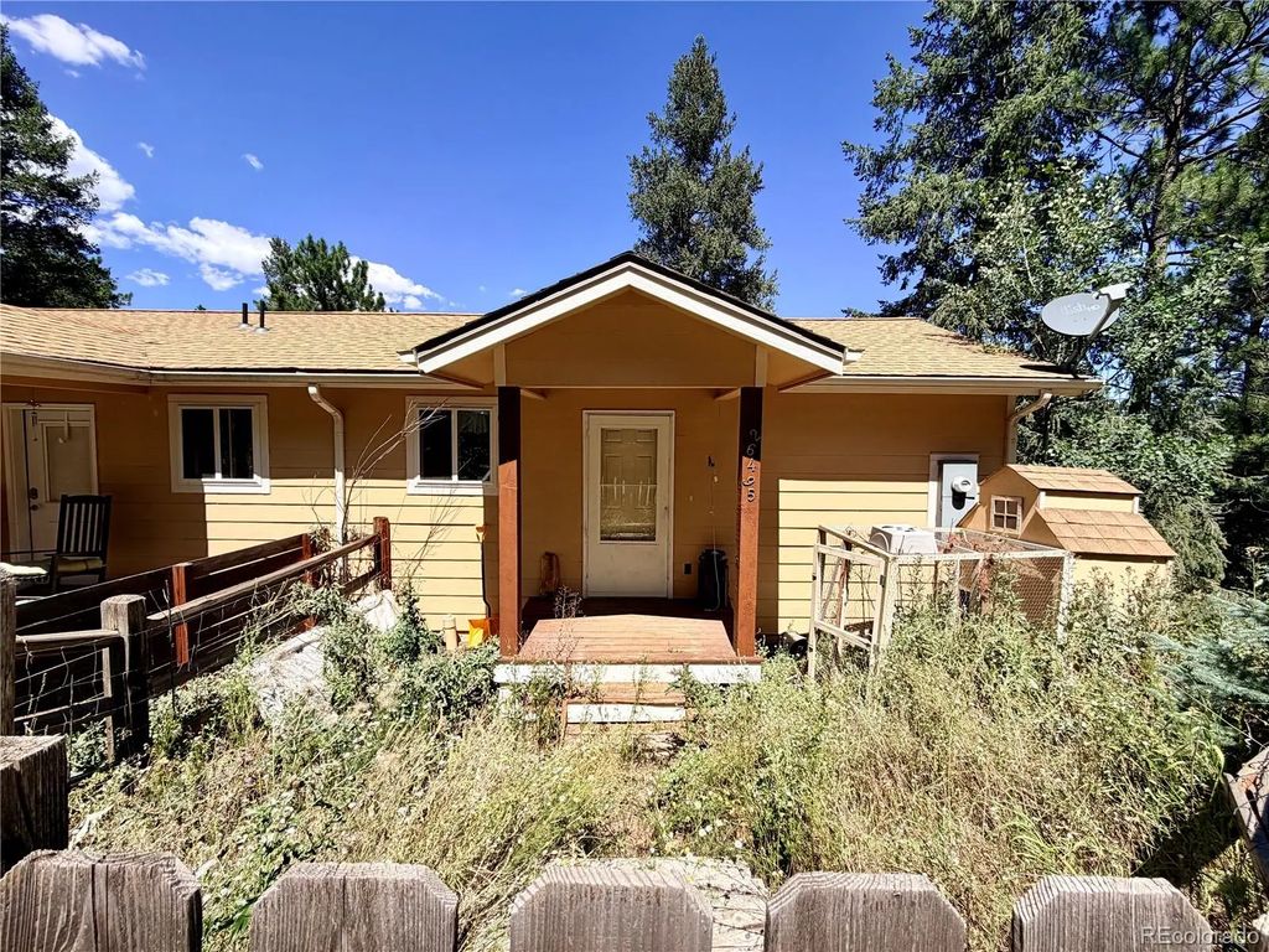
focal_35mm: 14
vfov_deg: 85.7
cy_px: 476
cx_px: 634
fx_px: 513
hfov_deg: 102.1
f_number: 2.2
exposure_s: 1/770
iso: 32
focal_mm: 2.22
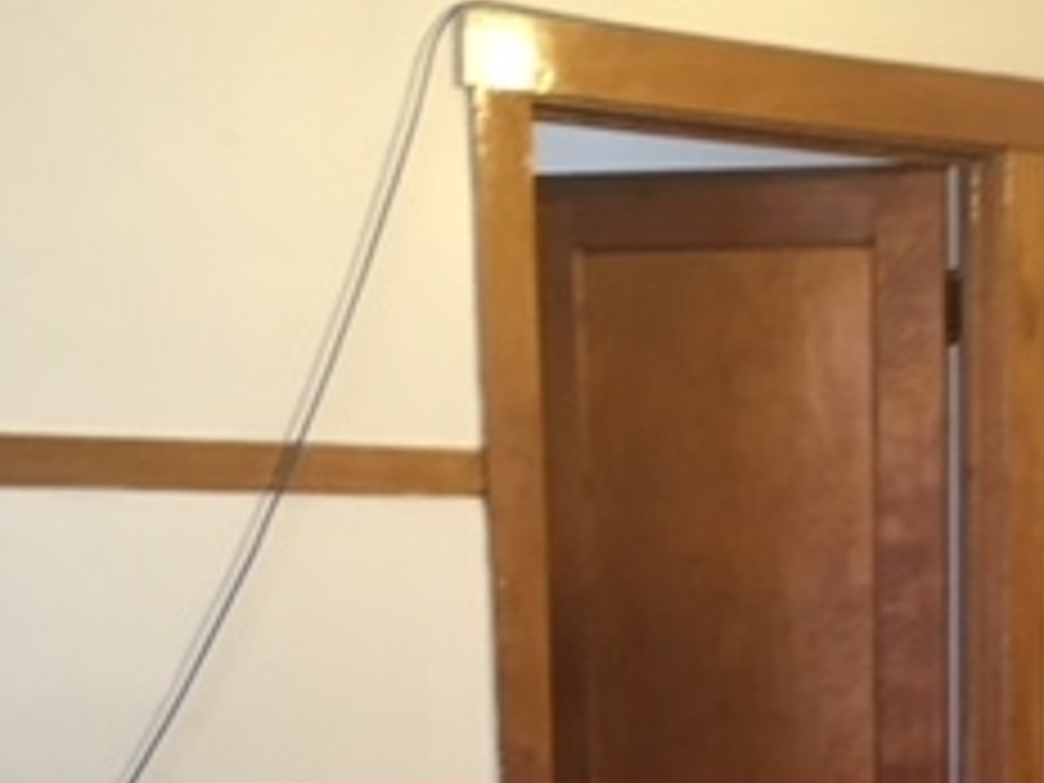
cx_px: 1004
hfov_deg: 23.5
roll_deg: +1.0
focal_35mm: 80
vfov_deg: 17.5
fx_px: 2413
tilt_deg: -9.6
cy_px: 968
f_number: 2.2
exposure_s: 1/24
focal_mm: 4.15
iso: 200
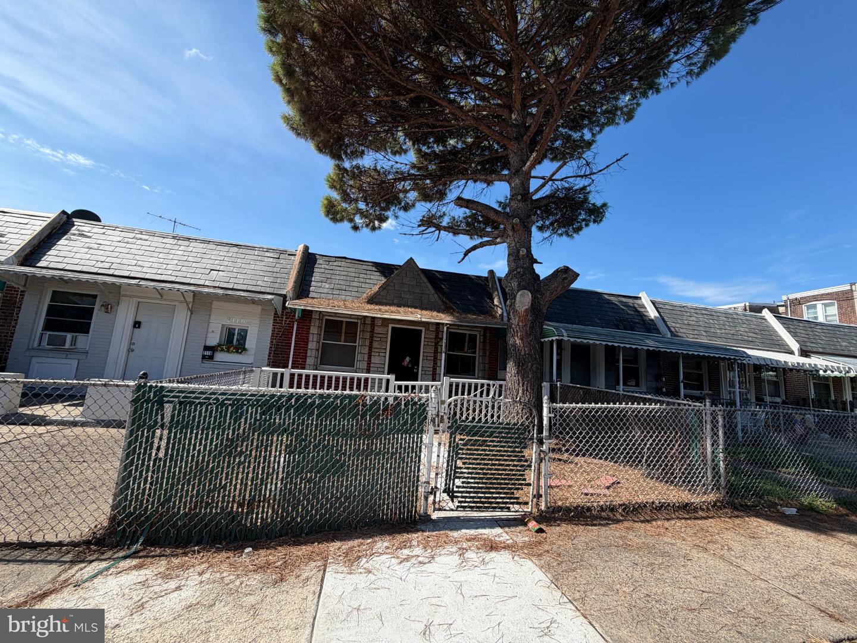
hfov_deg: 102.1
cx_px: 428
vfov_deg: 85.7
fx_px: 347
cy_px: 322
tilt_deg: +9.6
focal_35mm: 14
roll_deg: -4.0
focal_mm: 2.22
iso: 25
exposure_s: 1/770
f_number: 2.2
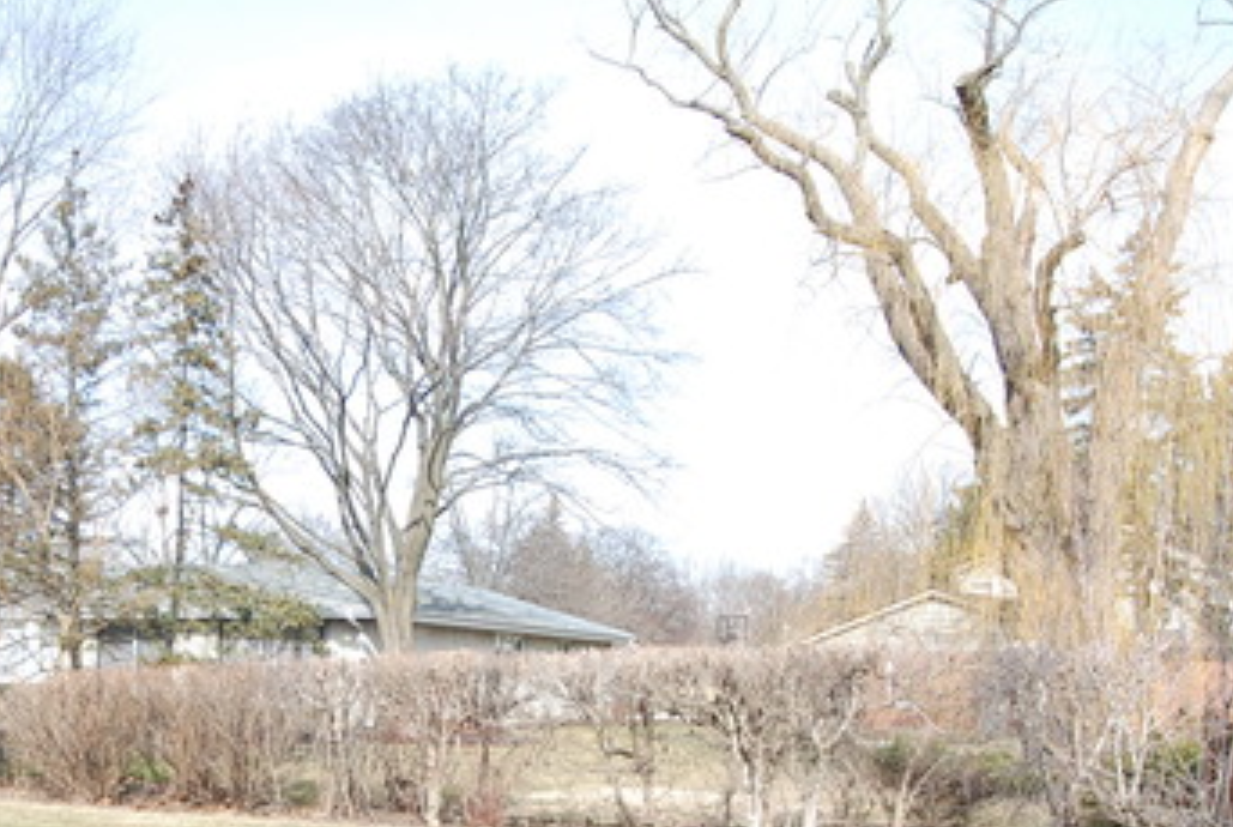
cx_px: 302
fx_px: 1439
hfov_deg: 44.8
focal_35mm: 42
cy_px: 654
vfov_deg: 31.3
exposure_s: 1/160
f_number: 6.3
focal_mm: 15
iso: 100
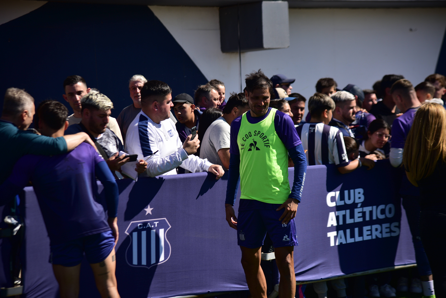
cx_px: 223
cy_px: 149
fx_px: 1388
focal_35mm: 112
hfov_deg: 18.3
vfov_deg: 12.2
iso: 64
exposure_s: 1/1000
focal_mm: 112
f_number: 4
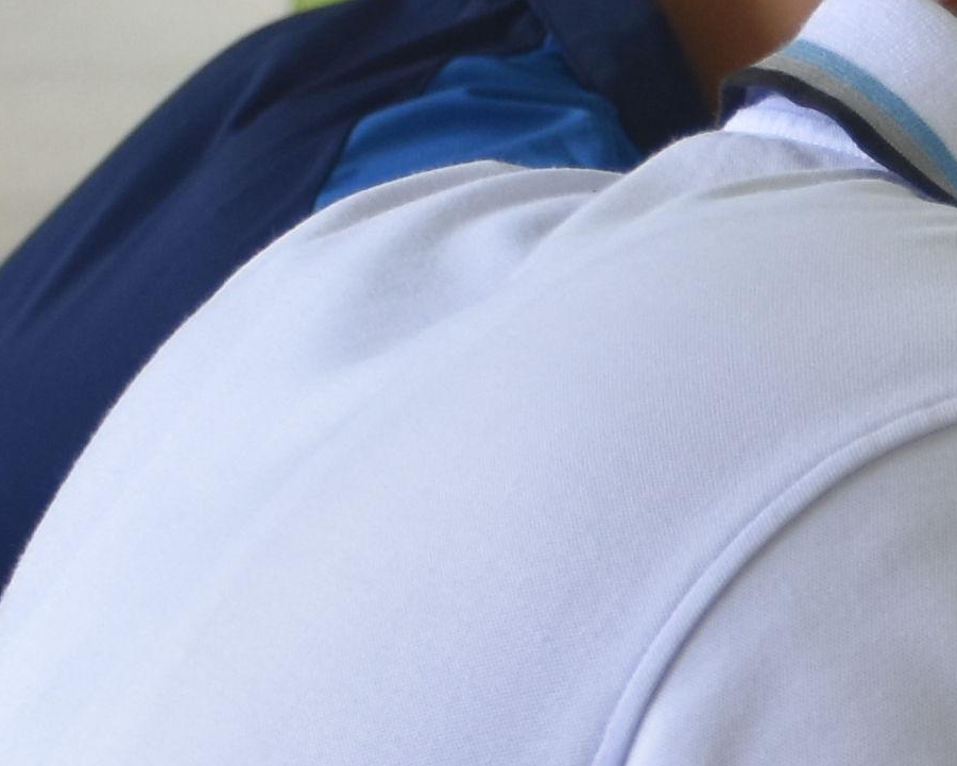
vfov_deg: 5.1
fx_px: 8498
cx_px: 1753
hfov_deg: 6.3
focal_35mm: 300
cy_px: 1044
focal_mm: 32
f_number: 4
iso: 400
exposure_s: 1/60
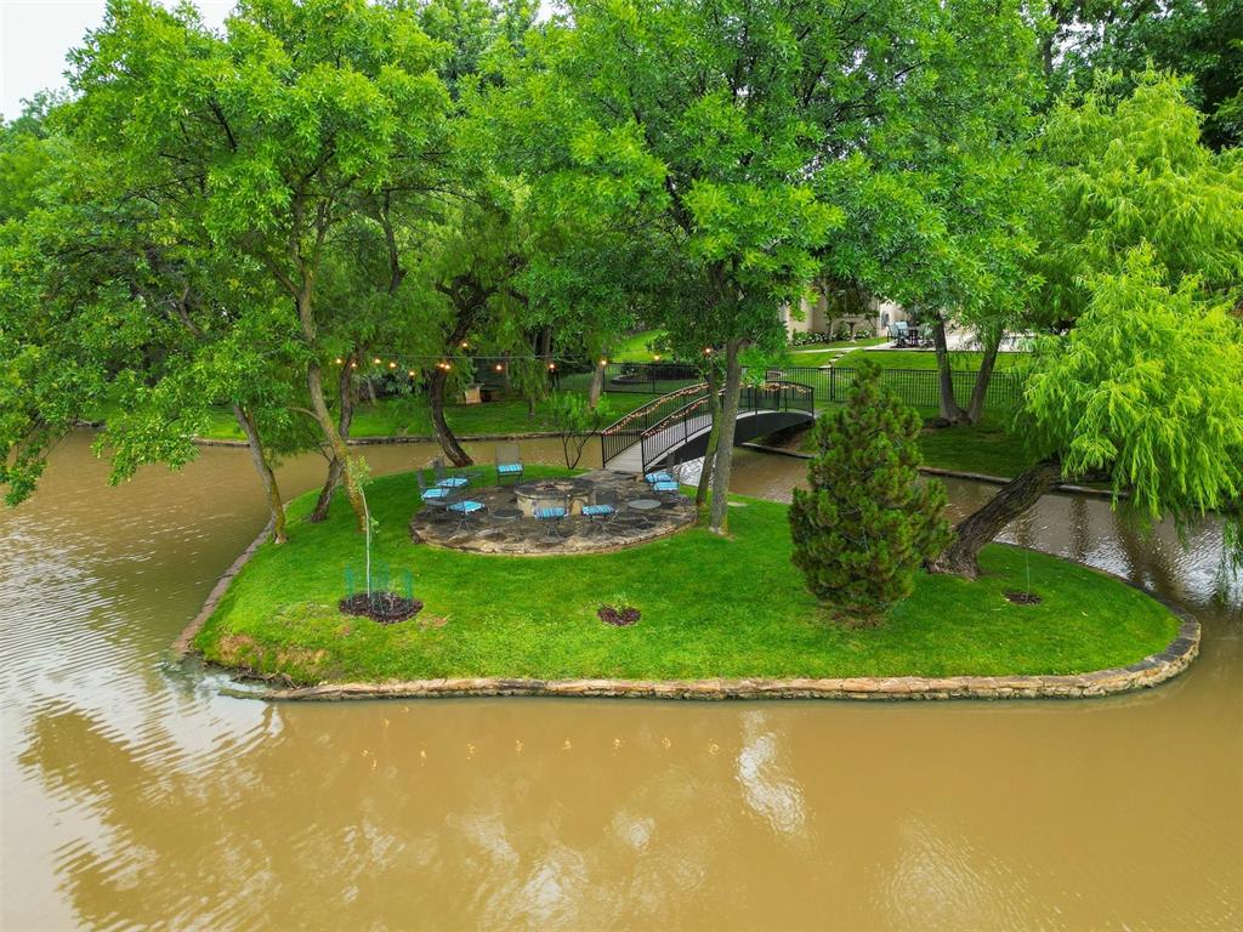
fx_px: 862
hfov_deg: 71.6
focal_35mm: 24
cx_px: 622
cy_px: 466
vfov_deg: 56.8
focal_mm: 6.7
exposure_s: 1/20
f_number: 1.7
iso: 100
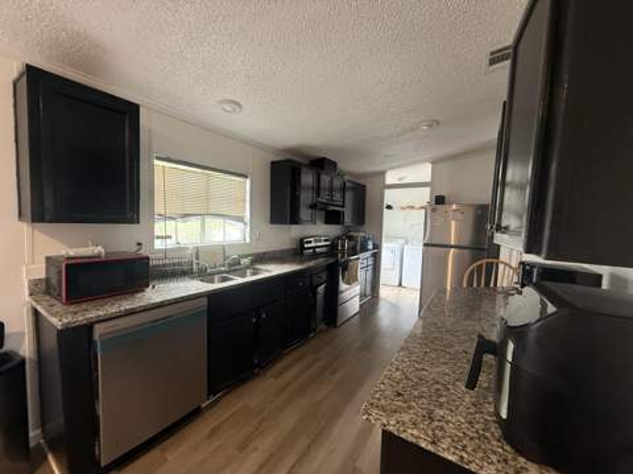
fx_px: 256
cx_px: 316
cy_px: 237
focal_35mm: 14
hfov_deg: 102.1
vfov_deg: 85.6
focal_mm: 2.22
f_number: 2.2
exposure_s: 1/60
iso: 320
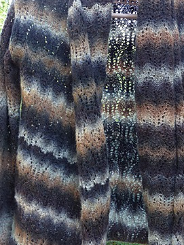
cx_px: 130
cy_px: 130
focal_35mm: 78
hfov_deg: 18.8
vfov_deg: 25.0
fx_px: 552
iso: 100
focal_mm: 7.8
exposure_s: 1/100
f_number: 3.2
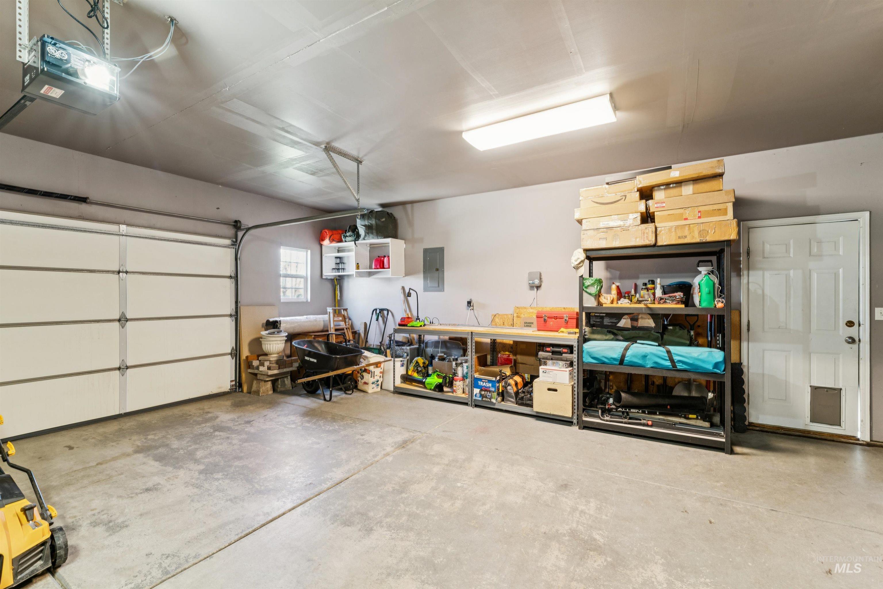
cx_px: 442
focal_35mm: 16
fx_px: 380
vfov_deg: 75.5
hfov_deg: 98.5
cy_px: 294
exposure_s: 1
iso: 400
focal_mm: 15.5
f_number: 13
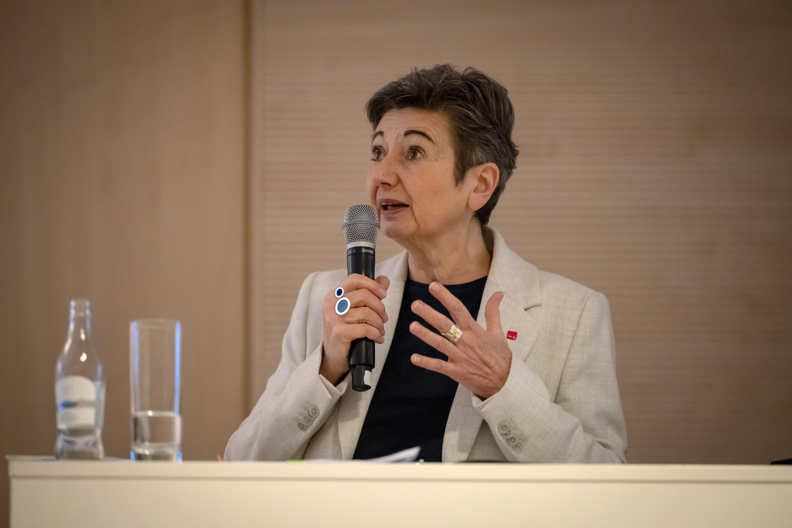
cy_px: 264
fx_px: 4400
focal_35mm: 200
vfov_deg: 6.9
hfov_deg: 10.3
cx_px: 396
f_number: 2.8
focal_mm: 200
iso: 6400
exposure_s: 1/125
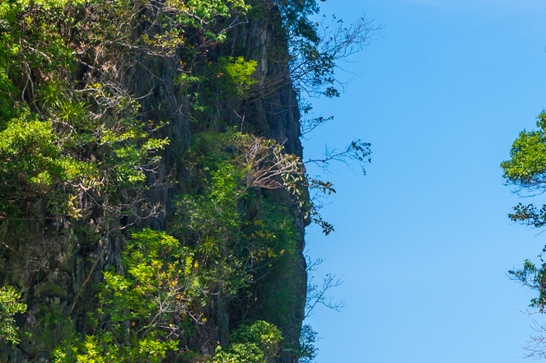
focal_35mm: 224
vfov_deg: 6.1
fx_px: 3395
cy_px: 519
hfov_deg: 9.2
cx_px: 320
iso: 80
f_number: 5
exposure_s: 1/1600
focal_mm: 70
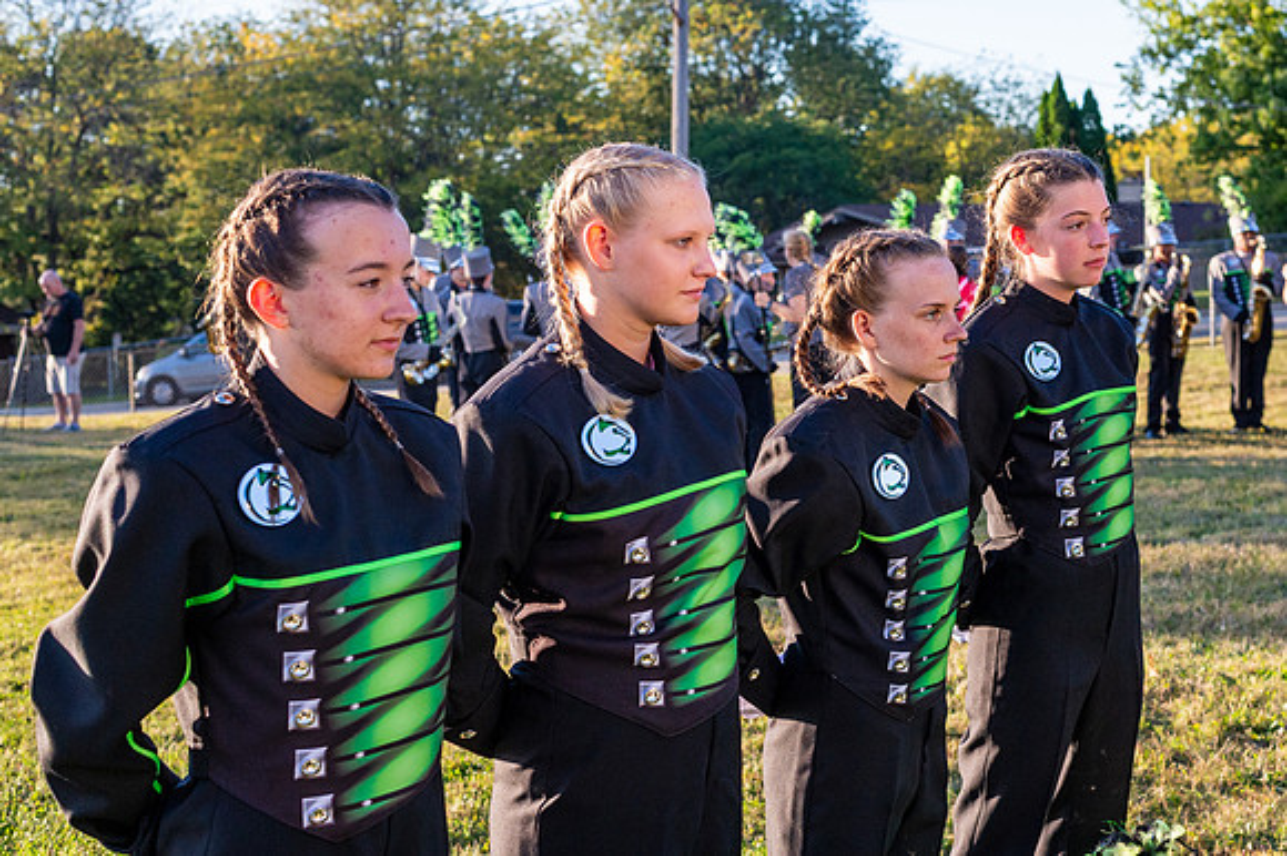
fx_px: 2124
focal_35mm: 59
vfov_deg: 22.8
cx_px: 748
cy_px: 365
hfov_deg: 33.6
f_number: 5.6
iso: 1600
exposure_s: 1/2000
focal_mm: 50
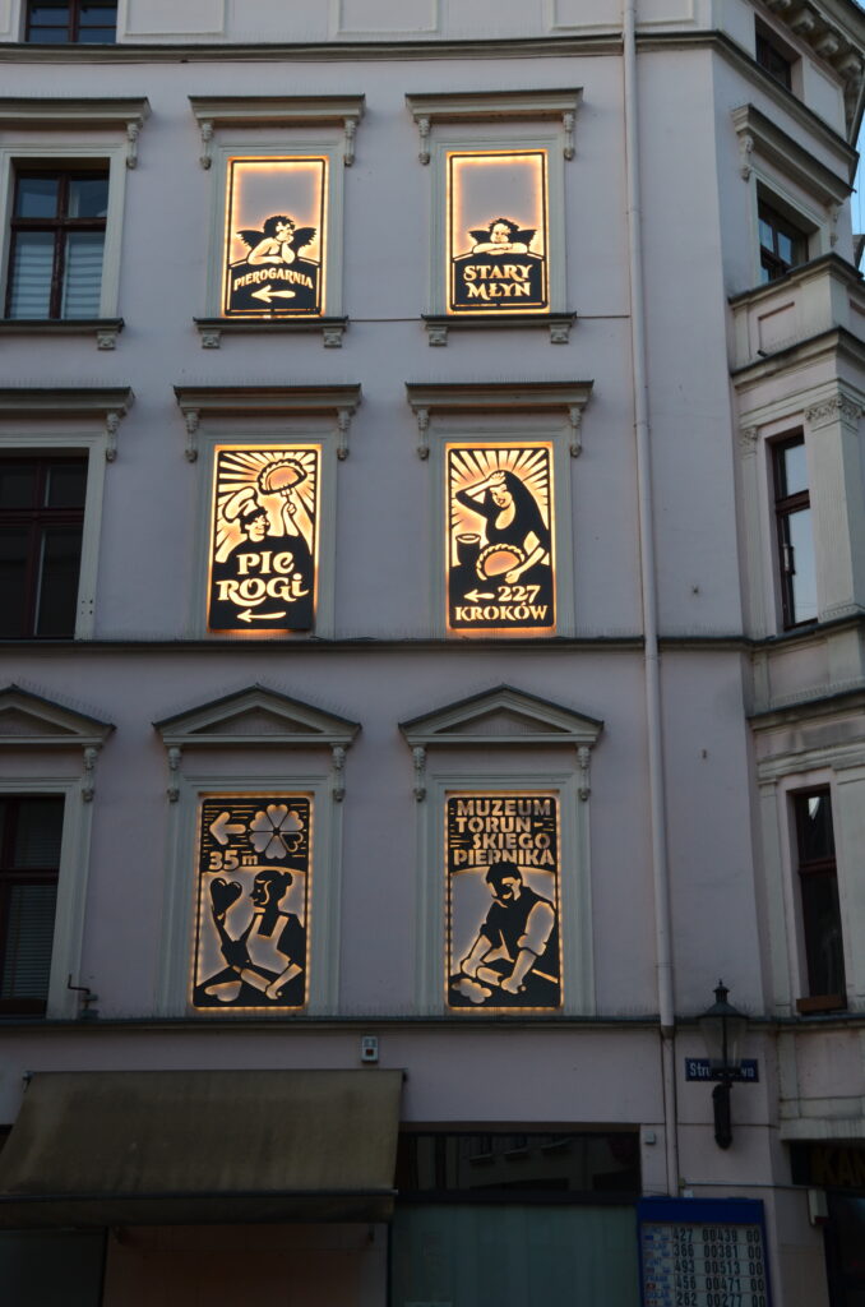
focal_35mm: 51
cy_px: 654
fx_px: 1847
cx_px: 432
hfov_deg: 26.4
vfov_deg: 39.0
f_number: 9
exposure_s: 1/40
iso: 400
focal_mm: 34
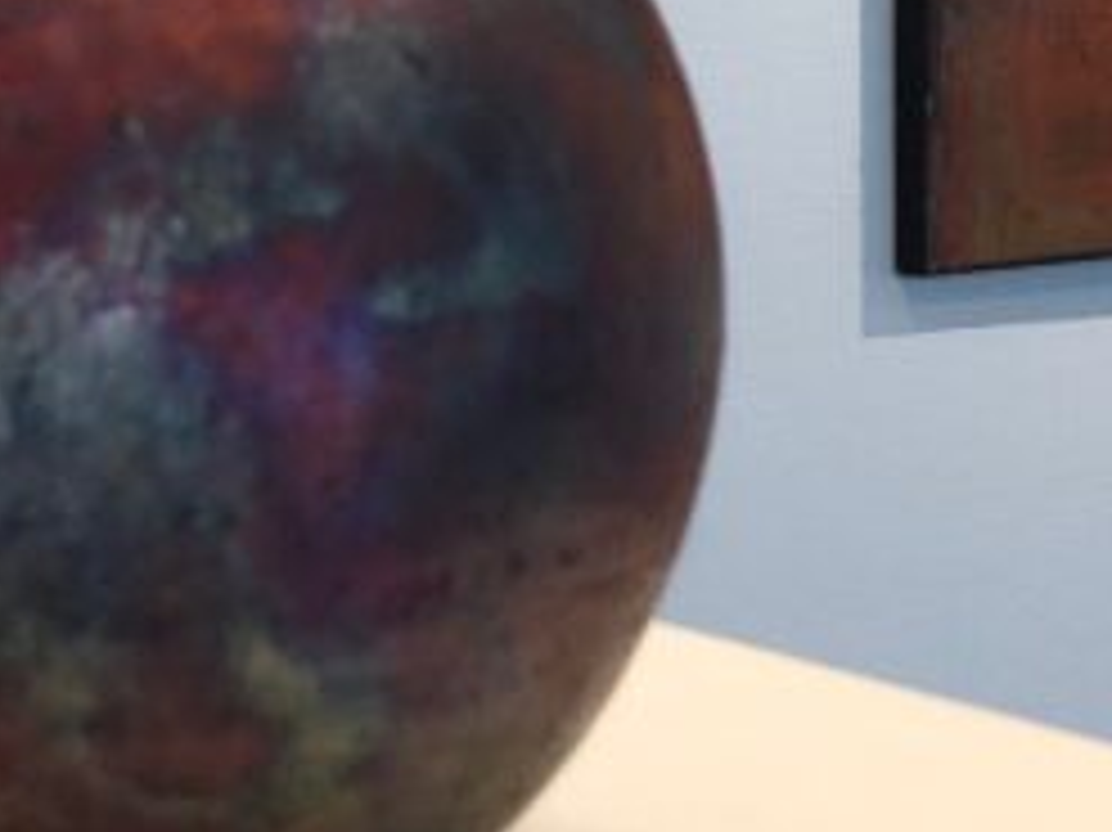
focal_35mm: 216
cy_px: -459
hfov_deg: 9.1
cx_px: 1044
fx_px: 6935
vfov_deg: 6.8
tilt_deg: -0.9
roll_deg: +0.3
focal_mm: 6
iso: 50
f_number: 2.4
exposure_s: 1/50
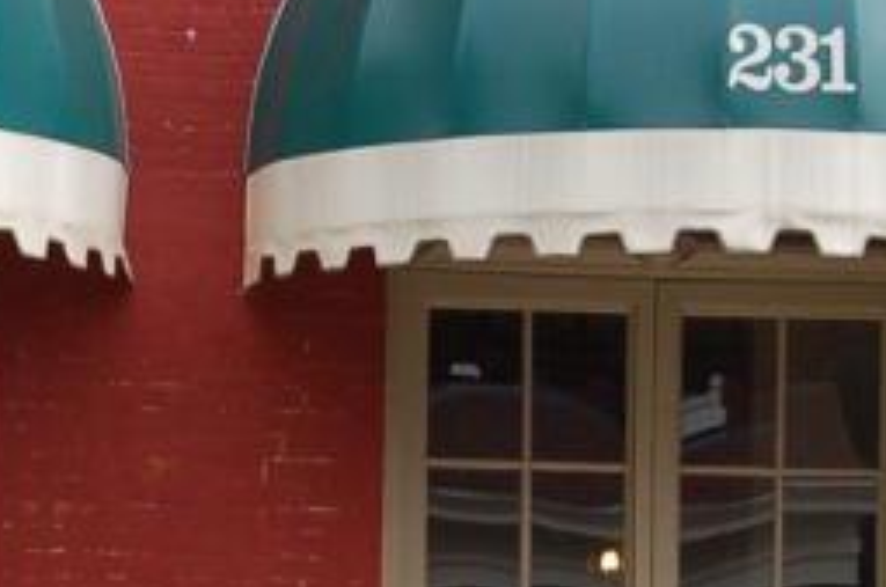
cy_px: 386
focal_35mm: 184
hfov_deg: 11.1
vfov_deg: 7.4
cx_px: 97
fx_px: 4527
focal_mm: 27
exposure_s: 1/125
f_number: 6.3
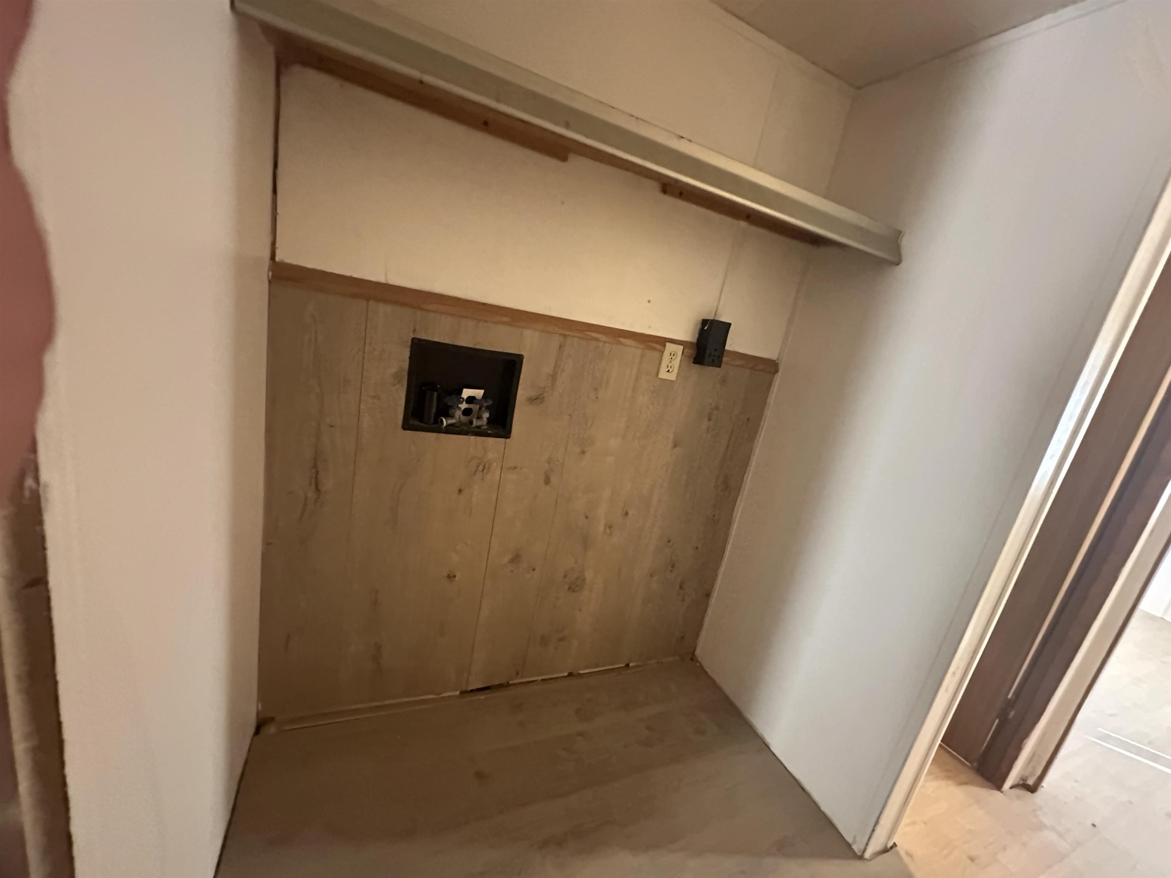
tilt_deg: -12.8
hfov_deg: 102.1
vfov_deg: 85.7
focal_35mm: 14
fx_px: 474
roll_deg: -13.1
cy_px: 439
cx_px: 586
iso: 1600
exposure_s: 1/53
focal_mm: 2.22
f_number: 2.2
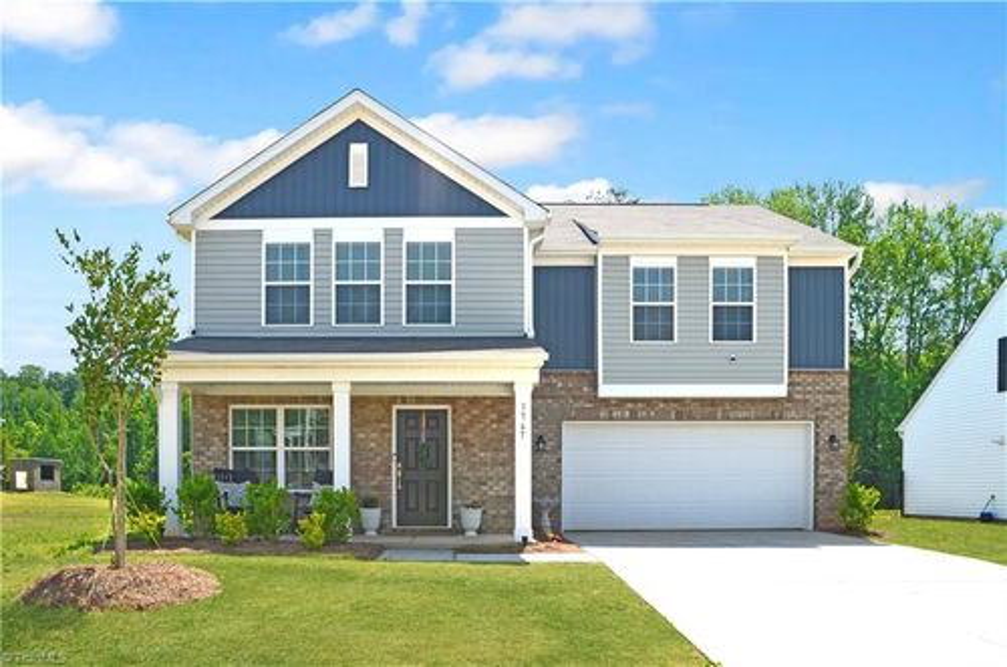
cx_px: 504
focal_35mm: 27
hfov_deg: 67.5
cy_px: 334
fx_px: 754
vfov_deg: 47.7
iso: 200
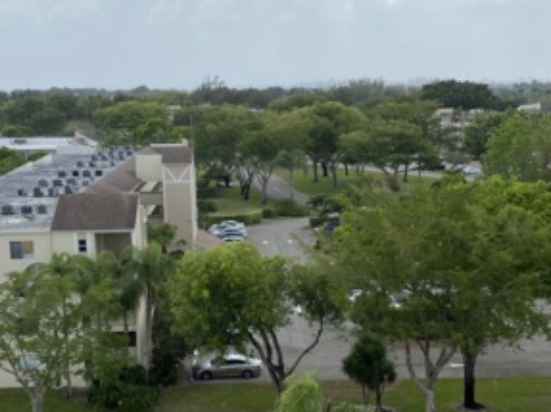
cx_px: 276
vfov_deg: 25.2
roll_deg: -0.6
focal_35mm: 58
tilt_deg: -10.9
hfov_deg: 33.2
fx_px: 923
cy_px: 251
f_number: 1.8
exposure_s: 1/1522
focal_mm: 4.25
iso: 32
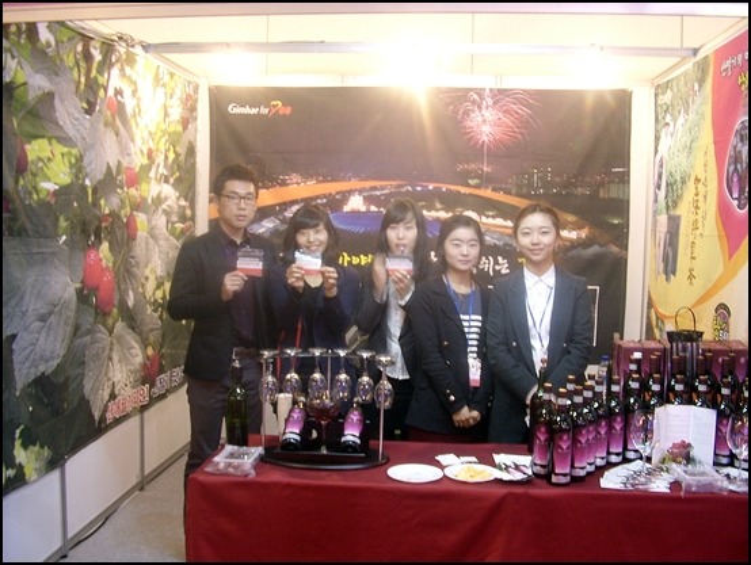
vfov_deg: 46.9
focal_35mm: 30
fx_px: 652
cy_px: 282
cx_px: 376
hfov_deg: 59.9
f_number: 2.9
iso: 100
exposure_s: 1/5
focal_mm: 5.8
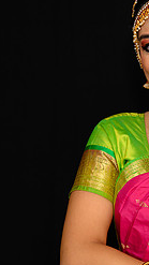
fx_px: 1208
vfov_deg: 12.5
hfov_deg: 7.0
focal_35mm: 172
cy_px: 116
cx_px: 177
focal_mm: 70
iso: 800
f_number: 5
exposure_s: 1/125
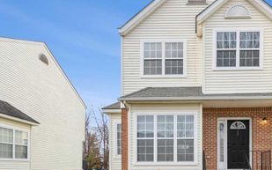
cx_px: 190
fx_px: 208
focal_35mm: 28
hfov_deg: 64.0
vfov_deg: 44.2
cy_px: 103
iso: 200
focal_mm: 17
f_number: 8
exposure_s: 1/100
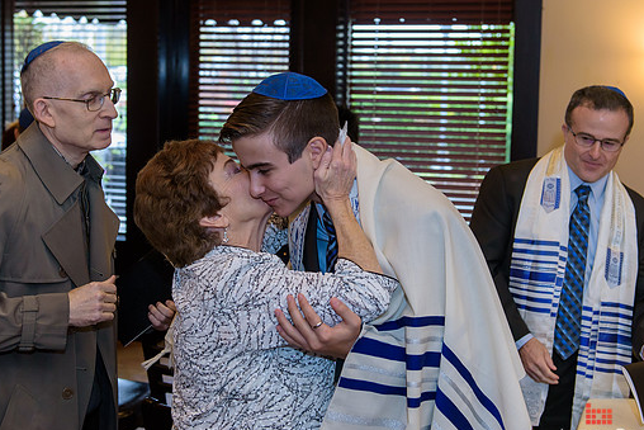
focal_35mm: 54
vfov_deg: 25.0
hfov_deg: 36.9
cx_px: 321
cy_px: 164
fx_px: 966
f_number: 3.2
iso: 1250
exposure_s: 1/125
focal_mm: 38
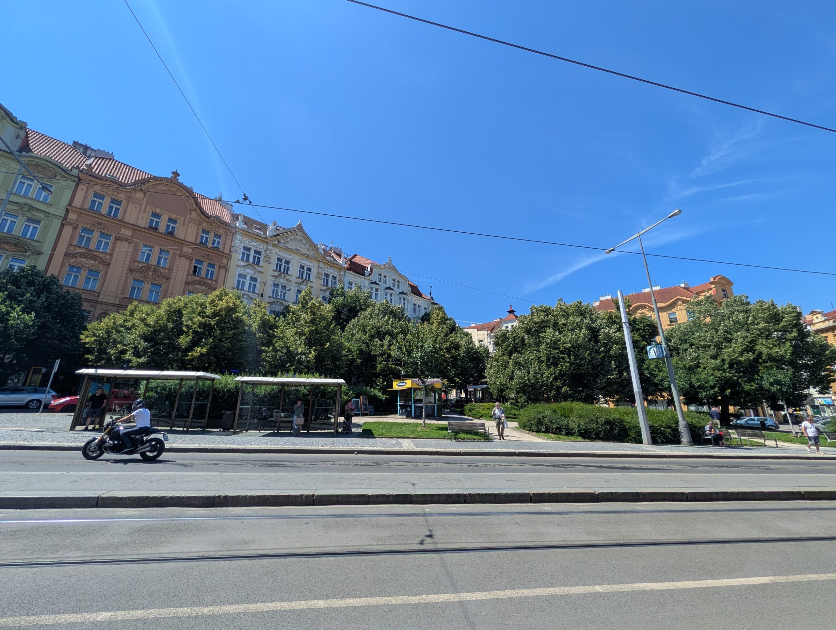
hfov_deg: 110.5
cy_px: 315
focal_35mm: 12
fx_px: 290
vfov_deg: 94.6
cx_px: 418
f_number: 1.7
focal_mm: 2.02
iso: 48
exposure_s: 1/2088
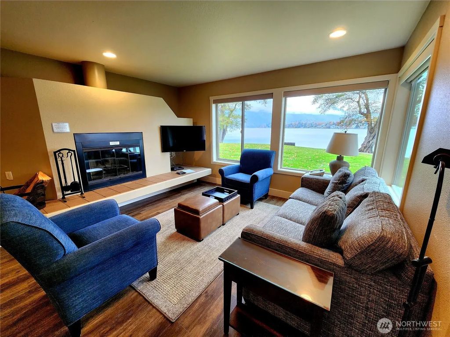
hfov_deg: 106.2
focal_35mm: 13
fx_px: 169
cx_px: 225
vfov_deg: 89.9
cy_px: 168
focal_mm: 2.2
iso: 160
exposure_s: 1/60.2
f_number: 2.2
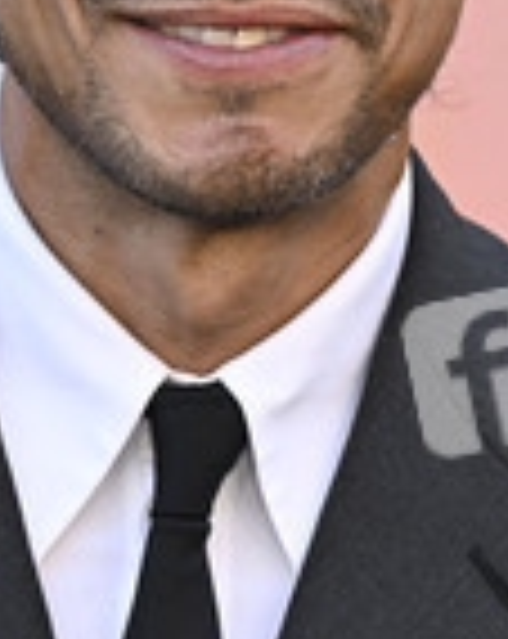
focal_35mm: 347
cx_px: 225
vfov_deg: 5.6
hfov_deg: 4.4
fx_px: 6542
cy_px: 126
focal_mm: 131
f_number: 7.1
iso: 800
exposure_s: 1/320
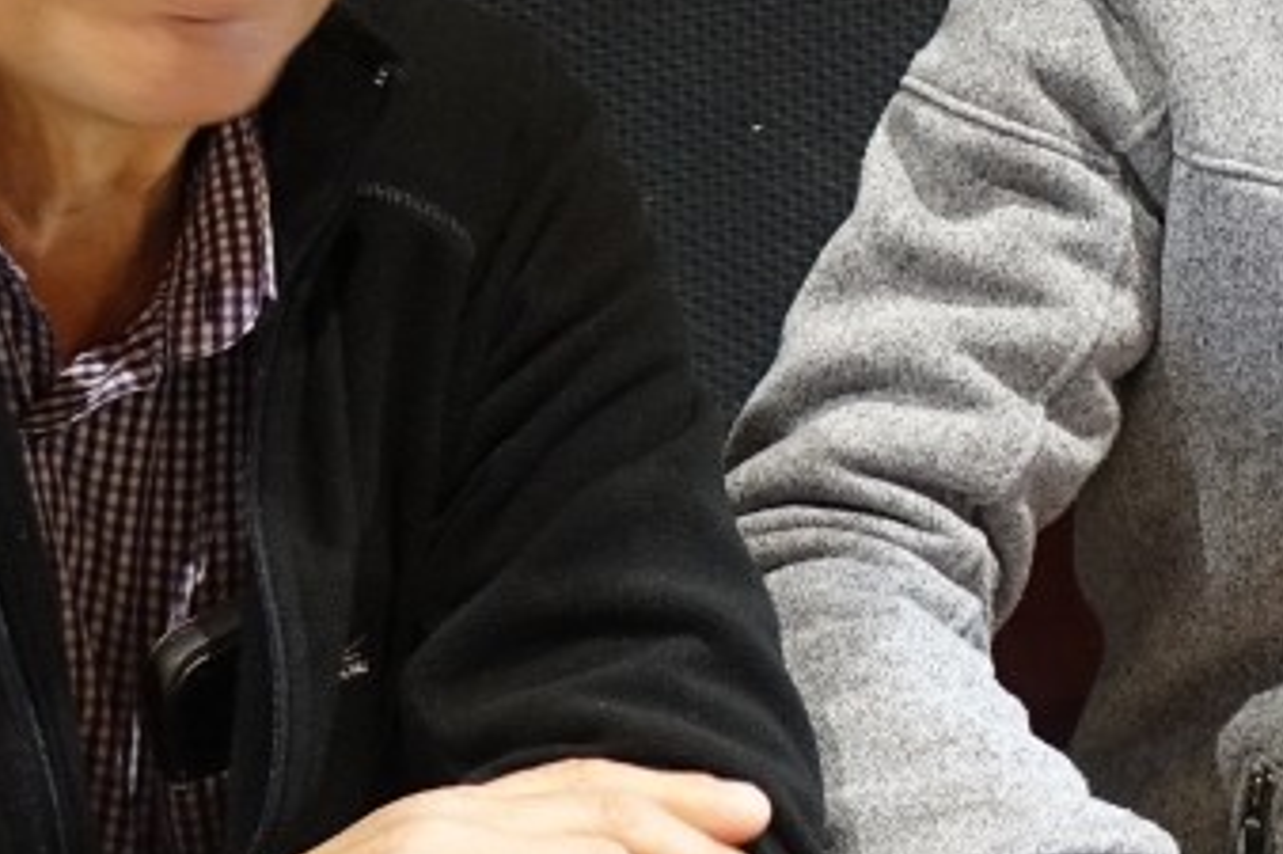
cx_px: 1571
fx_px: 4951
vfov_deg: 9.8
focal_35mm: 139
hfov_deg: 14.3
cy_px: 72
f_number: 2.8
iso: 500
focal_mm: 10.49
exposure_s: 1/30
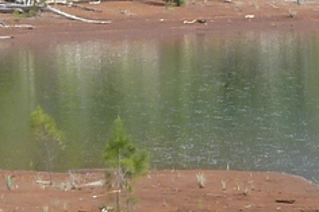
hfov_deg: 2.5
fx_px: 7438
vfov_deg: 1.6
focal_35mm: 840
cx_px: 224
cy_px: -165
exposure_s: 1/200
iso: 80
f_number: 4.4
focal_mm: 19.5
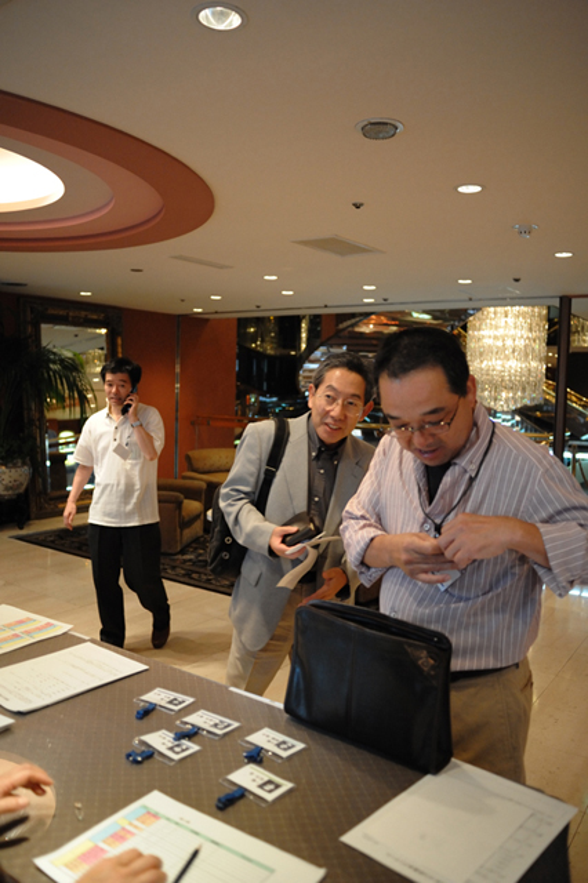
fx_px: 687
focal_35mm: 28
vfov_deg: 65.5
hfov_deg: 46.4
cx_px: 294
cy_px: 442
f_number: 2.8
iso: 3200
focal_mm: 28
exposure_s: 1/125
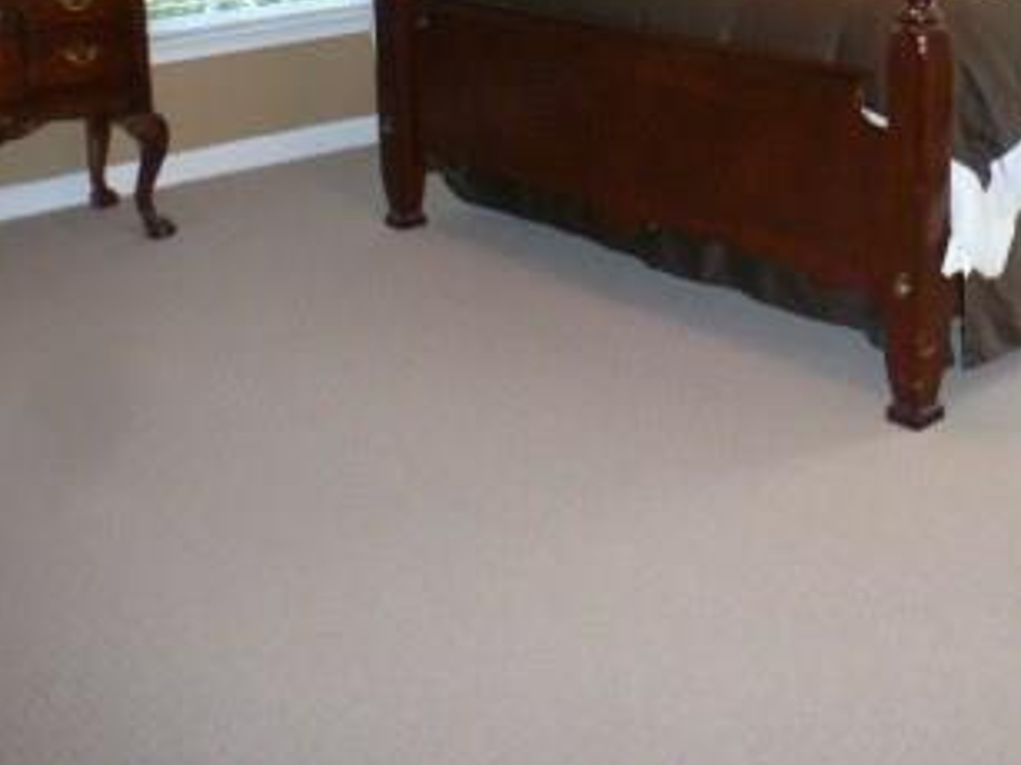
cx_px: 742
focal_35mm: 50
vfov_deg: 27.5
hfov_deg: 37.4
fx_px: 1474
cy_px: 7
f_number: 3.3
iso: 500
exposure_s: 1/60
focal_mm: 4.3
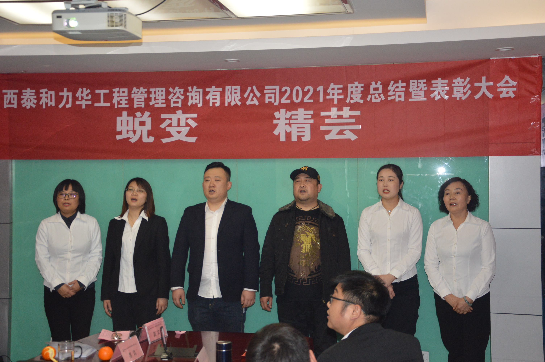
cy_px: 181
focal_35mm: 51
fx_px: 771
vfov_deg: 26.4
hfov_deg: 38.9
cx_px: 272
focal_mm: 34
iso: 1100
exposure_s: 1/60
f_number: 4.2
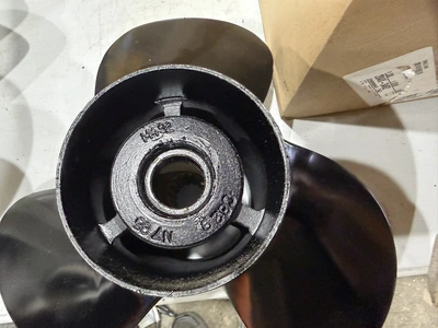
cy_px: 164
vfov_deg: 56.8
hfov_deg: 71.6
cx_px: 219
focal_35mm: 24
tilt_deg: -81.2
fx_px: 304
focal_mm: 2.22
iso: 800
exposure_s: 1/60
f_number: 2.2
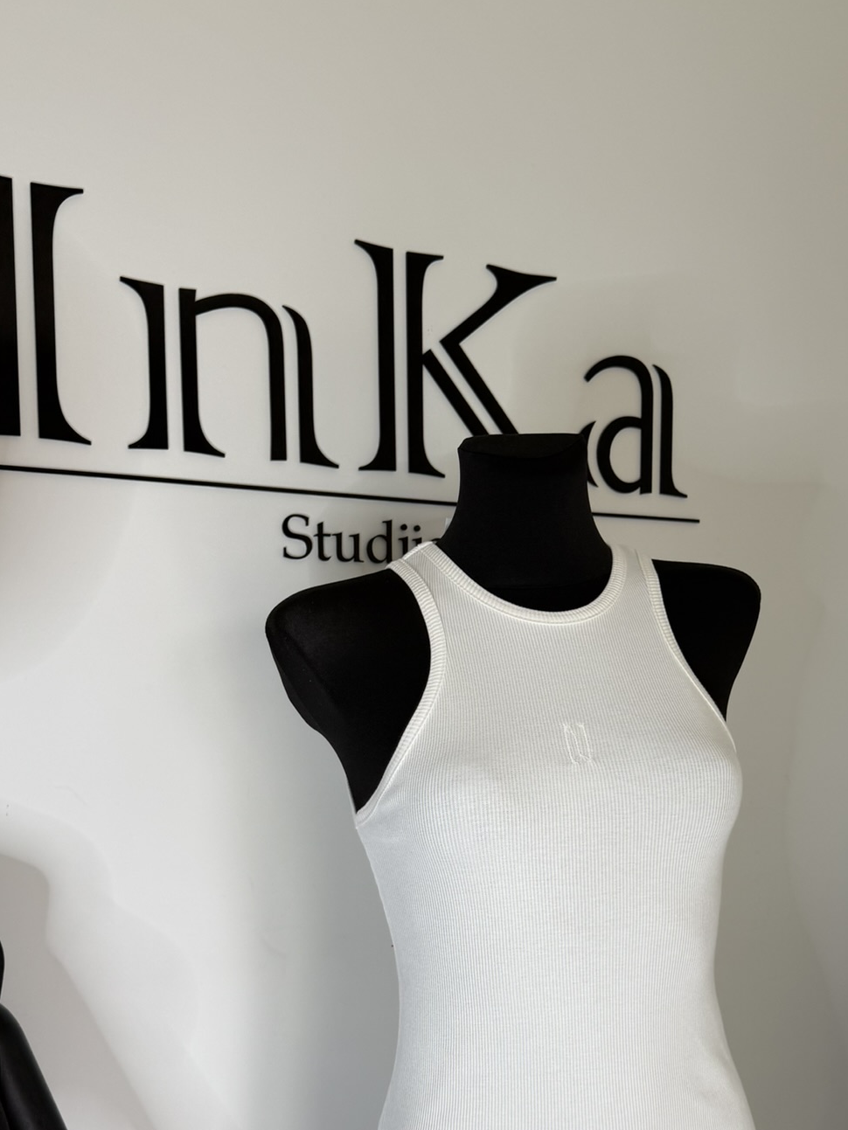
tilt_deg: -5.5
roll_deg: +0.4
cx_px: 489
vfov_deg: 47.8
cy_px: 787
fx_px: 1241
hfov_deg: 37.6
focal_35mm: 38
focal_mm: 6.76
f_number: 1.78
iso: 80
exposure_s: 1/121
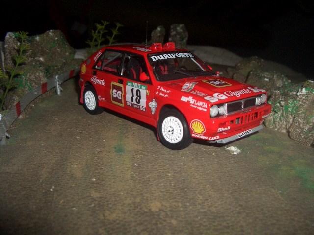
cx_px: 157
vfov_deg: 40.7
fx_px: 317
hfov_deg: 52.6
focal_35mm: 35
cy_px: 118
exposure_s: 1/60
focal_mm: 5.8
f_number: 2.6
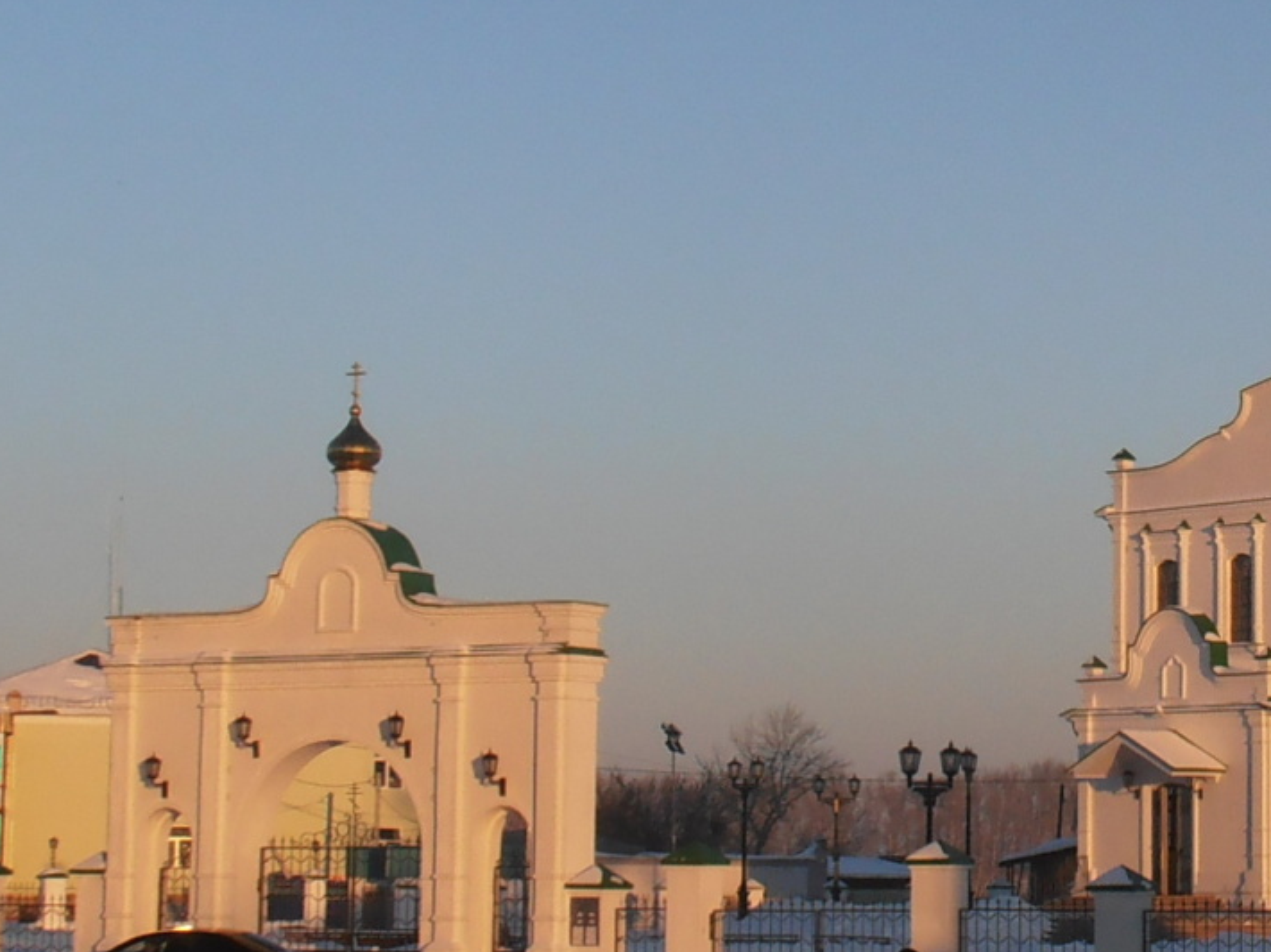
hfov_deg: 15.5
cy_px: 344
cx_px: 1352
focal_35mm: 124
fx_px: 4551
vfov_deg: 11.9
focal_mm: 7.87
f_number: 11
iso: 80
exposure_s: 1/100
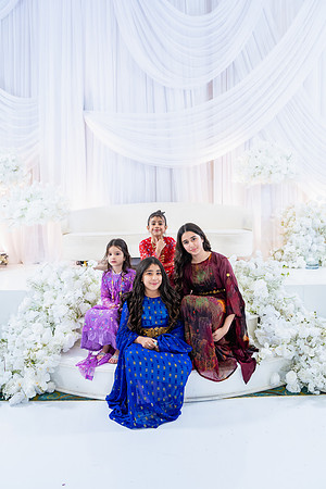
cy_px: 244
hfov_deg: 46.4
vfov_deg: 65.5
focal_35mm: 28
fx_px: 380
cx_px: 163
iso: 800
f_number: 3.2
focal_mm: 28
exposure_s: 1/160
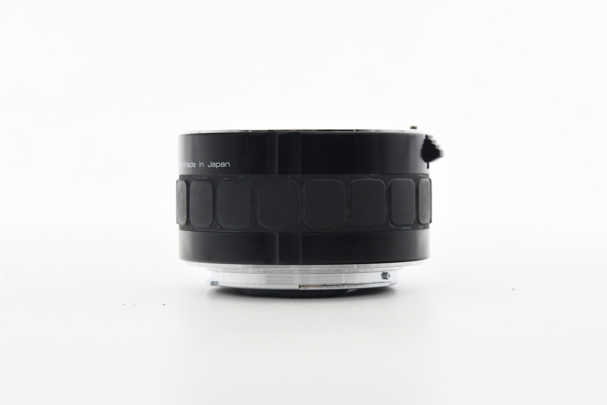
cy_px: 202
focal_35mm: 120
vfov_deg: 11.4
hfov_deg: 17.1
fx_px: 2023
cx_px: 304
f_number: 8
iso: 1000
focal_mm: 80
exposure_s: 1/160
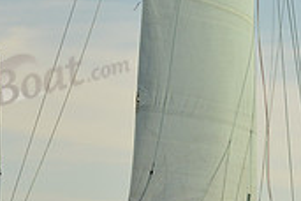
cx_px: 222
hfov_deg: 7.1
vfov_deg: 4.8
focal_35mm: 288
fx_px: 2408
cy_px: 158
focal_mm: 85
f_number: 5
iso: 320
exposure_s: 1/1000
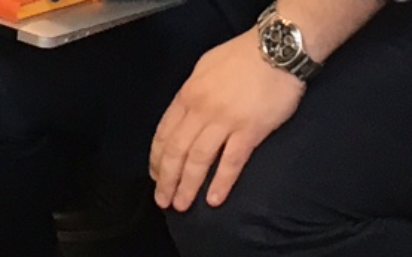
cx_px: 70
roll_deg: -1.0
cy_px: -683
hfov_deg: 9.3
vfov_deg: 5.3
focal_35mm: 224
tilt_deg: -15.3
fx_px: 2515
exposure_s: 1/33
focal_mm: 4.15
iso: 100
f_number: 2.2
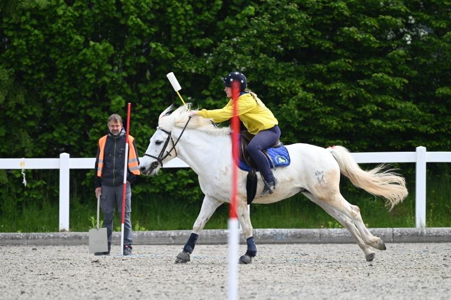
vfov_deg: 3.4
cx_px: 226
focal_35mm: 400
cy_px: 150
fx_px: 5007
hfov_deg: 5.2
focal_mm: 400
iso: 500
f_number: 5.6
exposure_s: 1/1250
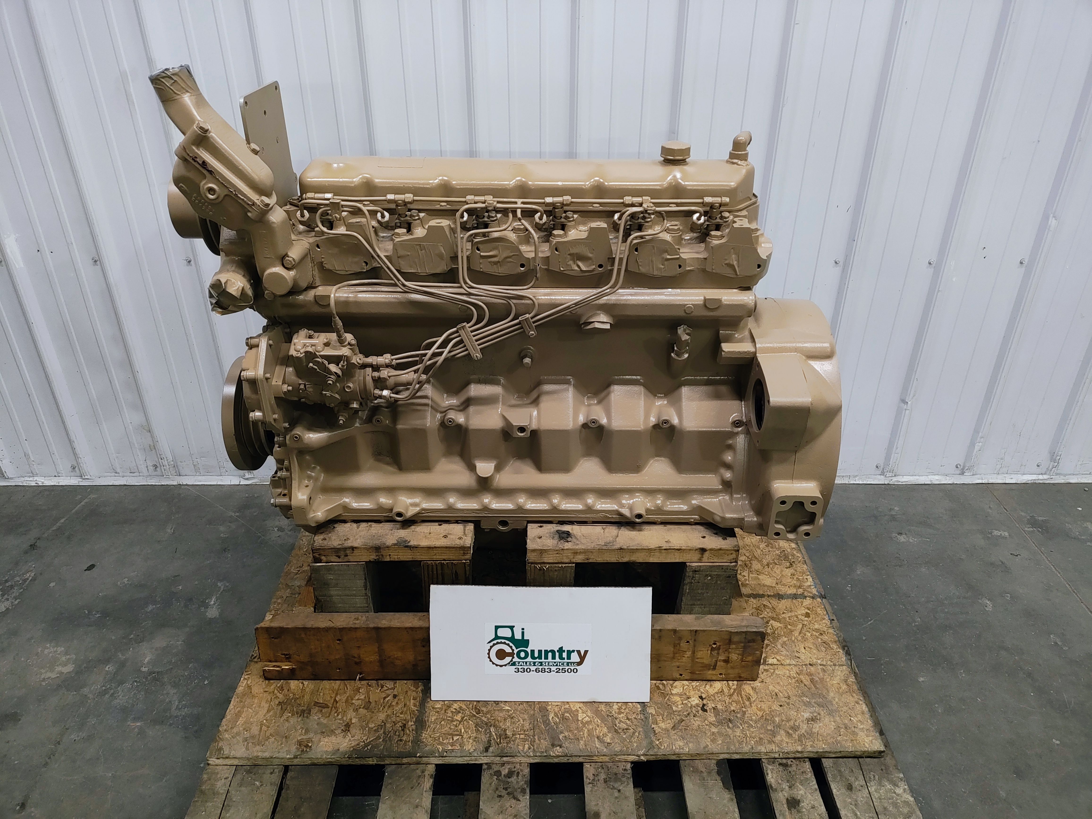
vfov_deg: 54.9
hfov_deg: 69.4
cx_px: 546
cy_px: 410
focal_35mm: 25
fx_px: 789
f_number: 1.7
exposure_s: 1/60
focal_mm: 4.71
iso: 956
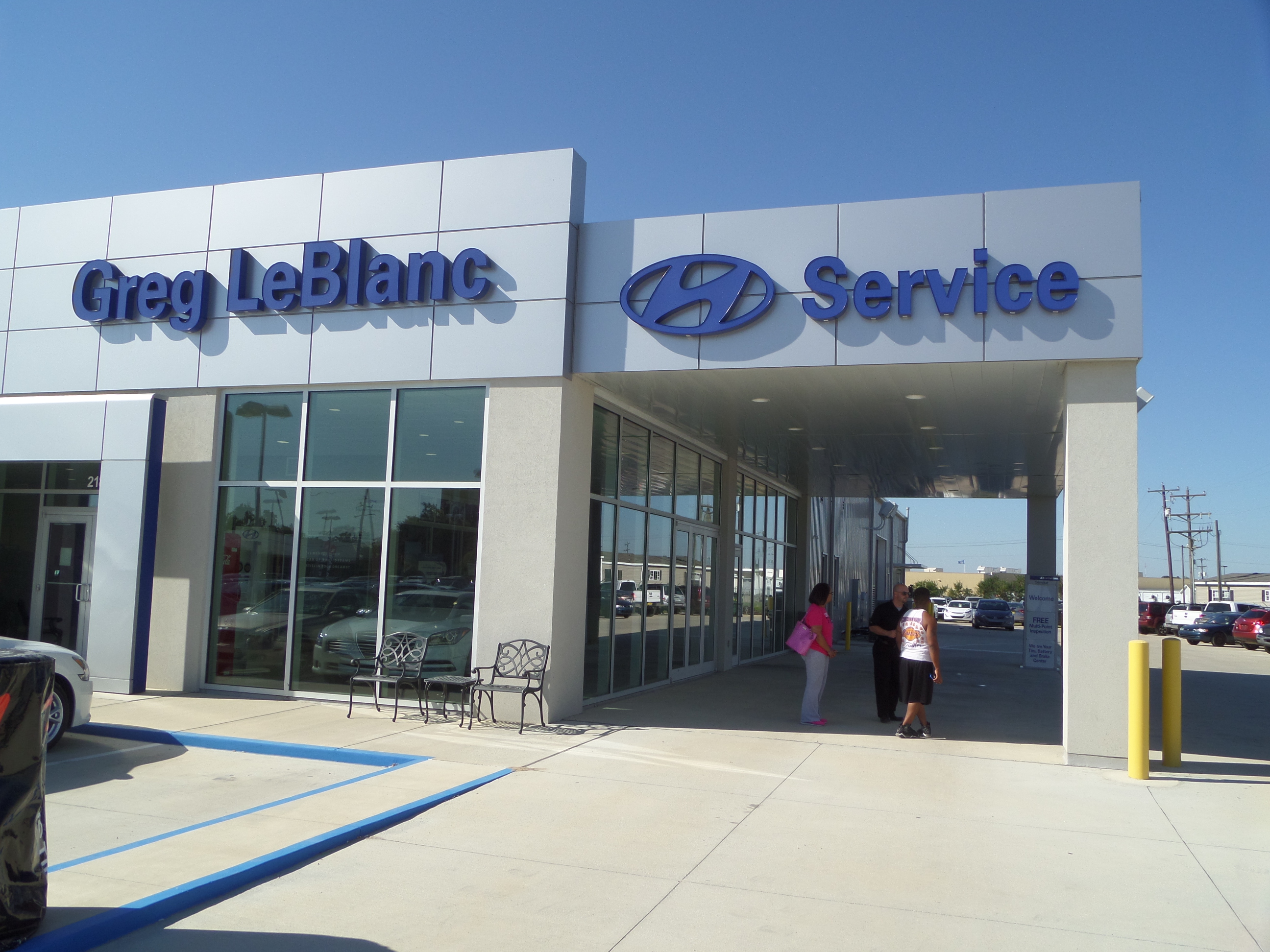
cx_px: 635
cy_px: 476
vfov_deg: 44.2
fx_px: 1174
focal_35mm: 32
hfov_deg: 56.8
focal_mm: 5.3
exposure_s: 1/1000
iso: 100
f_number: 3.9
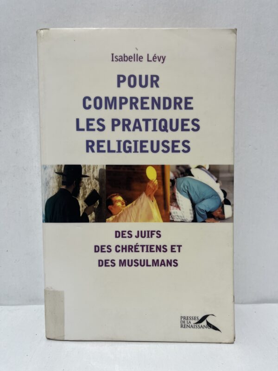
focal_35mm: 26
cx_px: 139
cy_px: 186
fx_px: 278
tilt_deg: -8.0
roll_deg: +0.2
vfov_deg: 67.3
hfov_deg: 53.1
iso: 125
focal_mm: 5.1
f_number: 1.6
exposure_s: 1/100
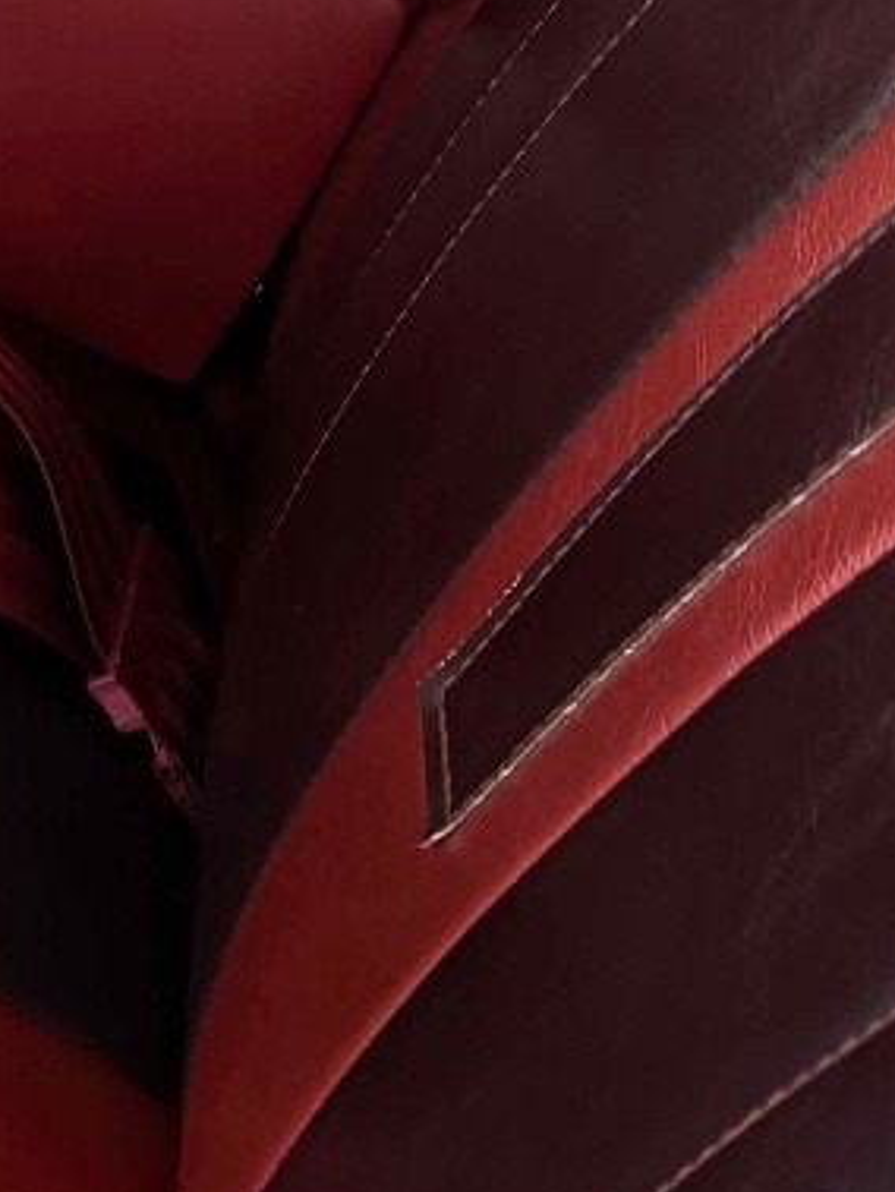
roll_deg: +2.7
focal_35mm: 132
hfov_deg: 10.1
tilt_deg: -43.2
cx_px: -1122
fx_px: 4545
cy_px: 580
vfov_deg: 14.9
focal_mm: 5.96
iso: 640
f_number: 1.6
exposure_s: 1/25
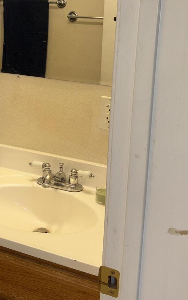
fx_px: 459
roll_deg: -2.5
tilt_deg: -10.3
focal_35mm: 56
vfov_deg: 35.7
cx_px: 56
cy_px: 89
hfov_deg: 23.0
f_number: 1.6
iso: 32
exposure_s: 1/44
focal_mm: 5.96
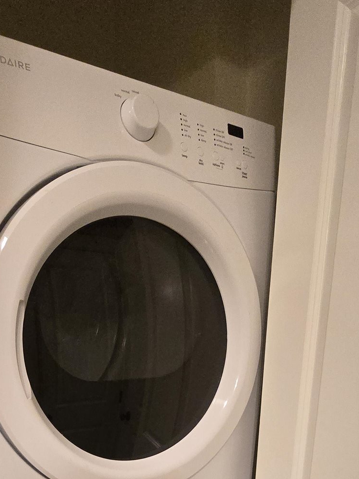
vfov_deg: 50.6
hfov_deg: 46.5
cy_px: 460
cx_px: 142
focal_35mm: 30
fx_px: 415
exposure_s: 1/60
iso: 1000
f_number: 2.2
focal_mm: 2.2
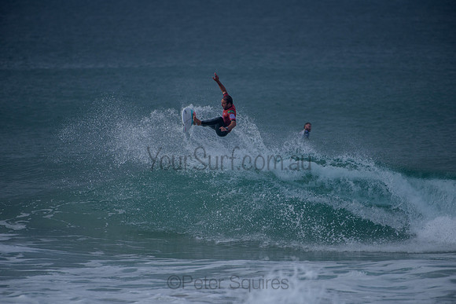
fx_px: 6445
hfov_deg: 4.1
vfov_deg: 2.7
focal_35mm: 509
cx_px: 228
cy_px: 152
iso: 320
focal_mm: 500
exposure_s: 1/2000
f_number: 5.6
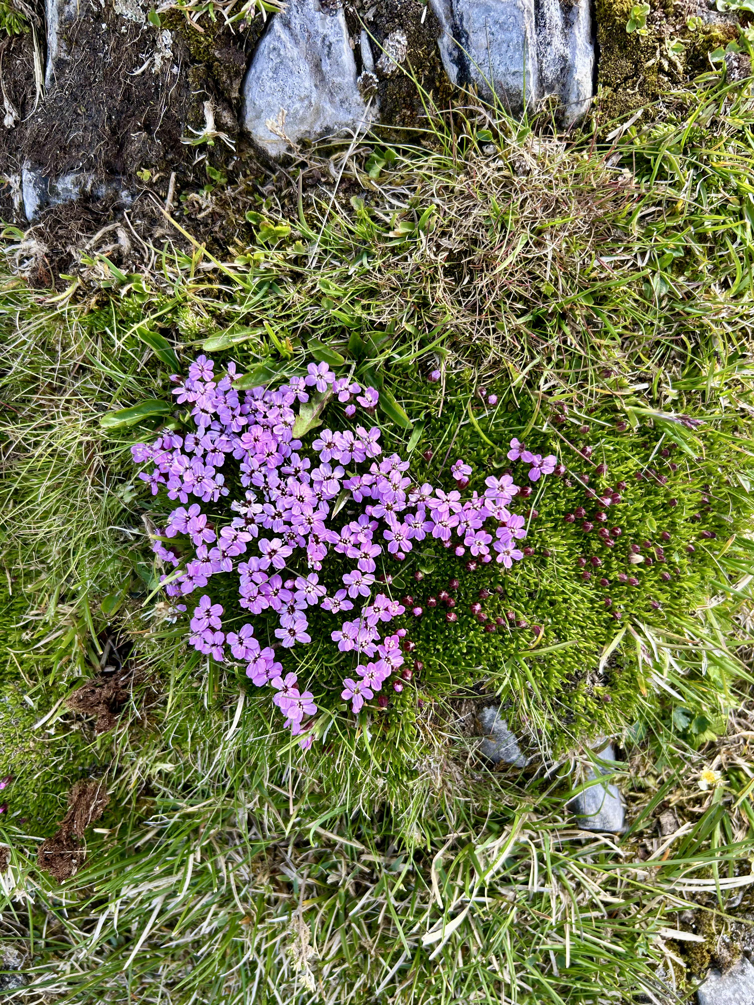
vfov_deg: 67.3
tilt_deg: -65.7
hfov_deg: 53.1
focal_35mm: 26
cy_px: 502
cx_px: 377
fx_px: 755
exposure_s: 1/521
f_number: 1.5
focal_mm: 5.7
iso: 50
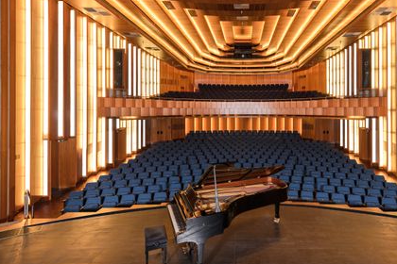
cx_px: 235
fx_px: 221
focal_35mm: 20
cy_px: 120
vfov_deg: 61.8
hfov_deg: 83.1
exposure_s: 1/15
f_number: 8
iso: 250
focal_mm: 14
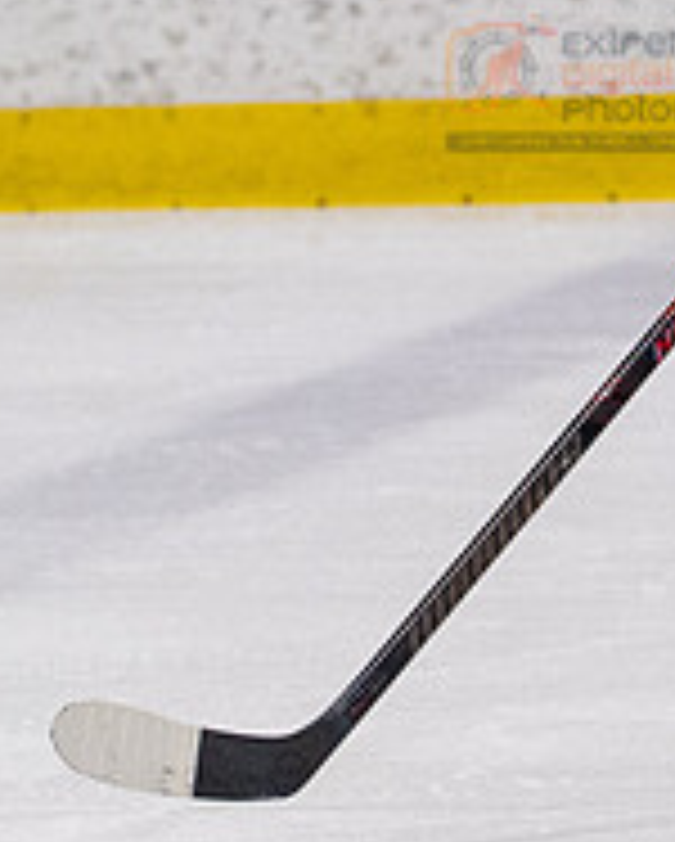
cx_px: 1215
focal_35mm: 670
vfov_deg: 2.9
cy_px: -301
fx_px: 16704
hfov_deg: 2.3
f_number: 3.2
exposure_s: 1/800
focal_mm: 107
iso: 2000
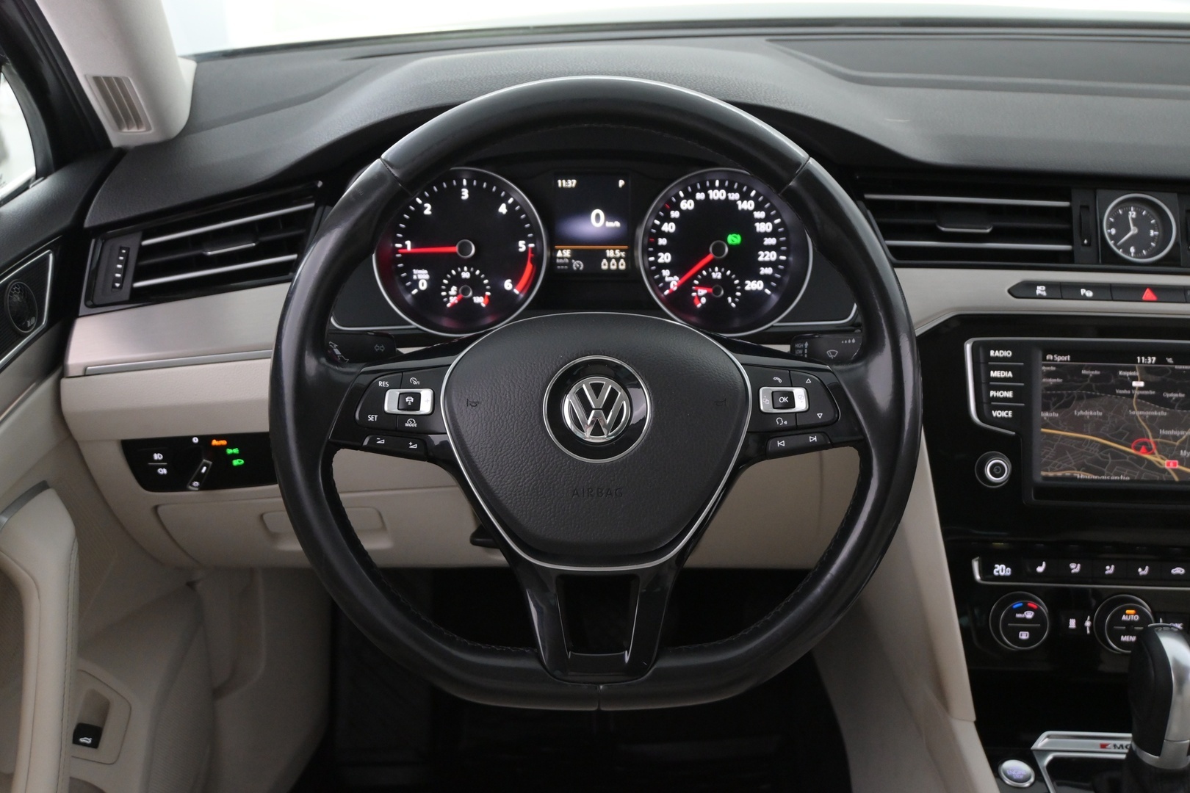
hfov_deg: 47.2
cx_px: 595
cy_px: 396
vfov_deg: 32.4
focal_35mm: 41
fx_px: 1363
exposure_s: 1/40
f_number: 4.5
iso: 2800
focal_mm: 27.5
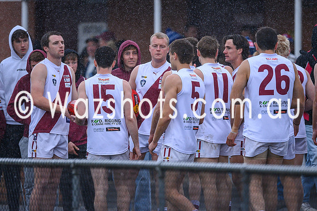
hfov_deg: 2.9
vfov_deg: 1.9
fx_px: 6362
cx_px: 173
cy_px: 101
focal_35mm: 722
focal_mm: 500
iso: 1100
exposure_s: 1/1250
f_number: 4
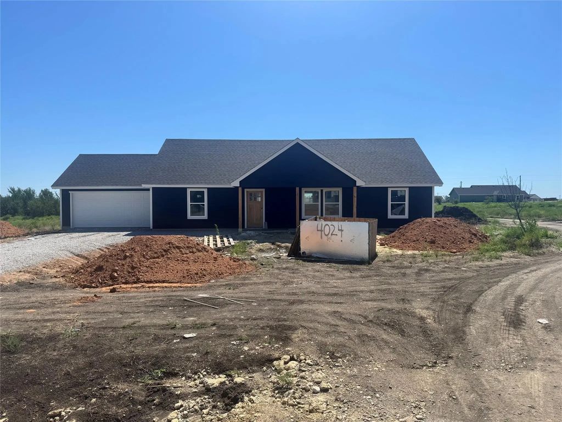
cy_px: 211
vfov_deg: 56.8
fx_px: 390
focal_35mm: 24
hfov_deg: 71.6
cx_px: 281
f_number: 1.78
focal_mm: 6.76
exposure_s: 1/4310
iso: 80
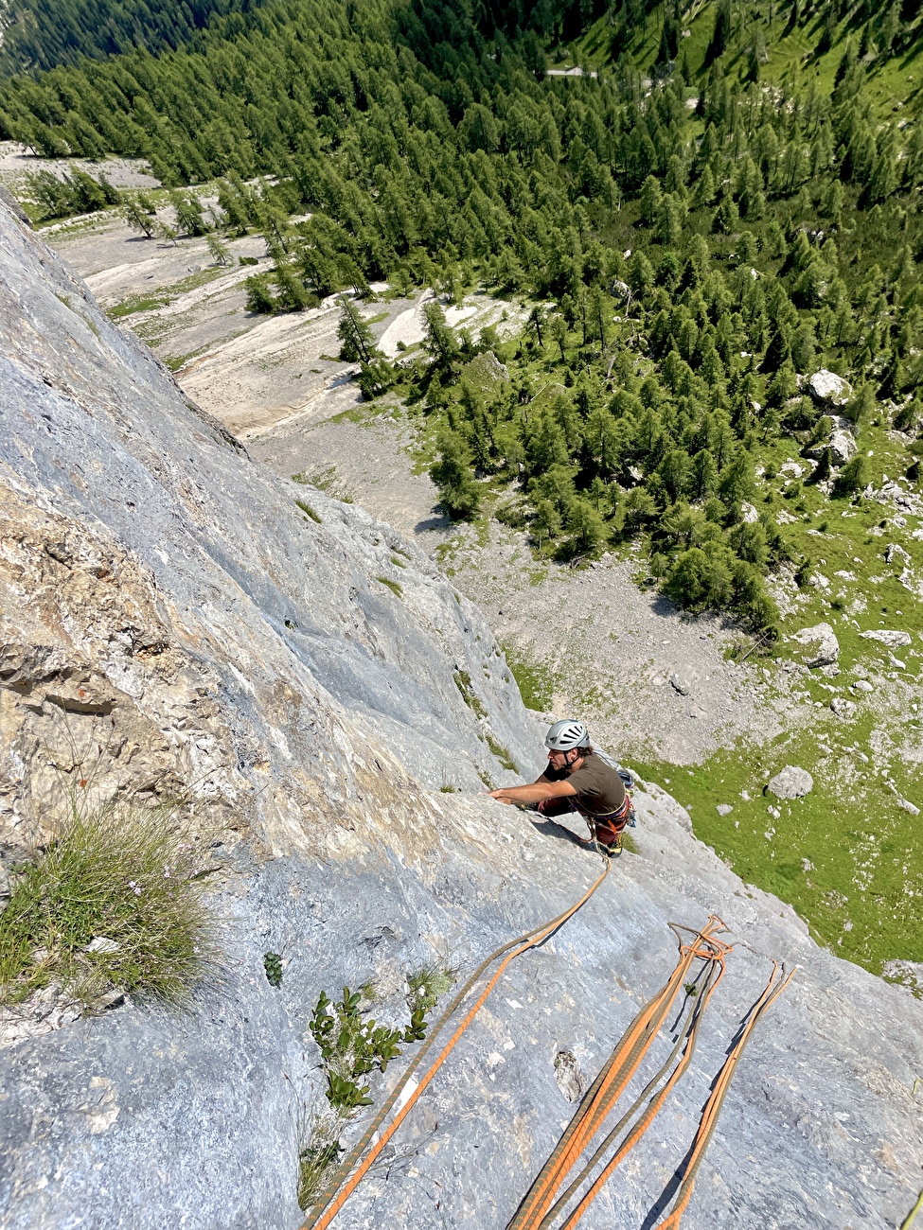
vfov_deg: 67.3
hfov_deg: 53.1
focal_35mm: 26
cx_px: 462
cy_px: 615
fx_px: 924
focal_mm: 4.2
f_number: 1.6
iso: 32
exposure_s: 1/6135
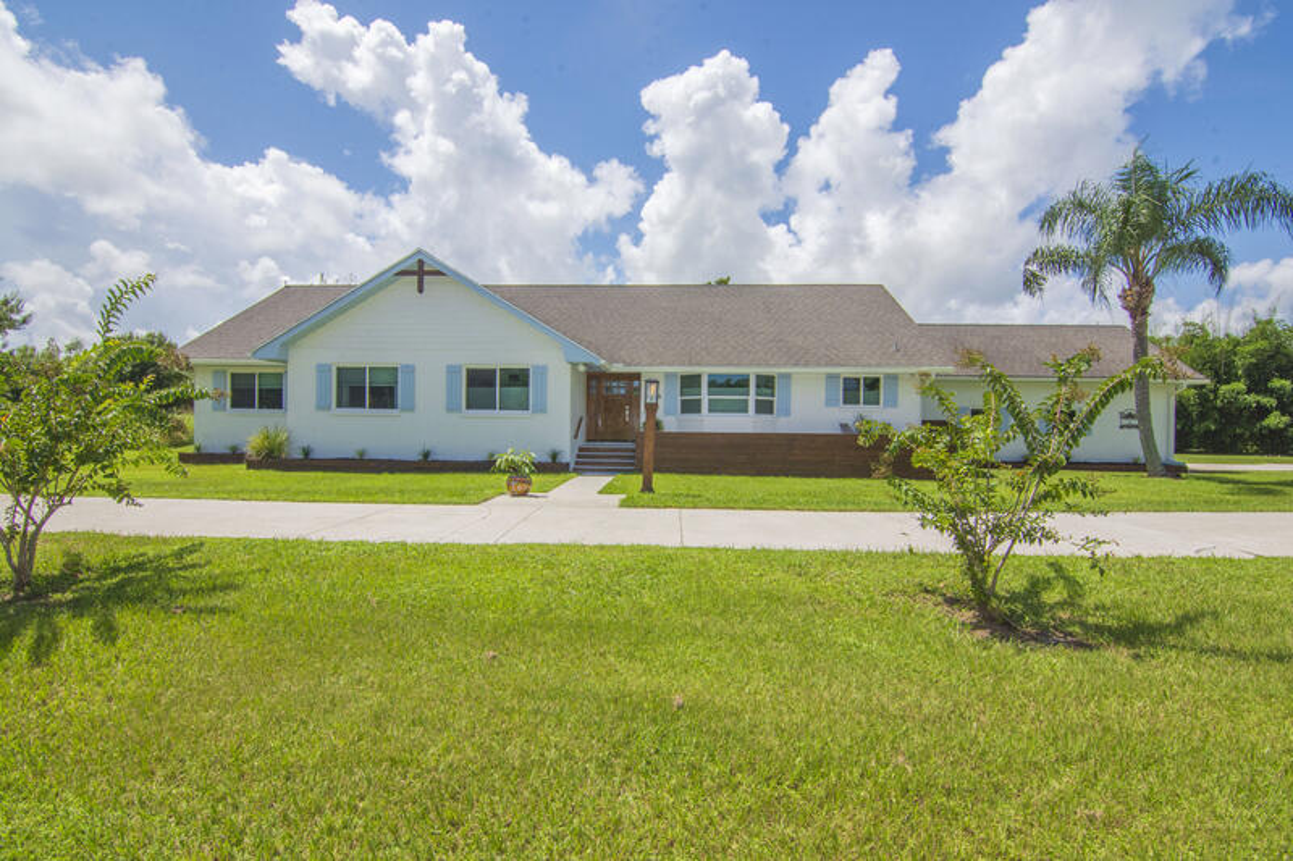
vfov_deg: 72.0
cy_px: 430
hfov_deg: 95.0
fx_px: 592
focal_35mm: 16
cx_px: 646
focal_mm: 11
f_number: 18
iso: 320
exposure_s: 1/250
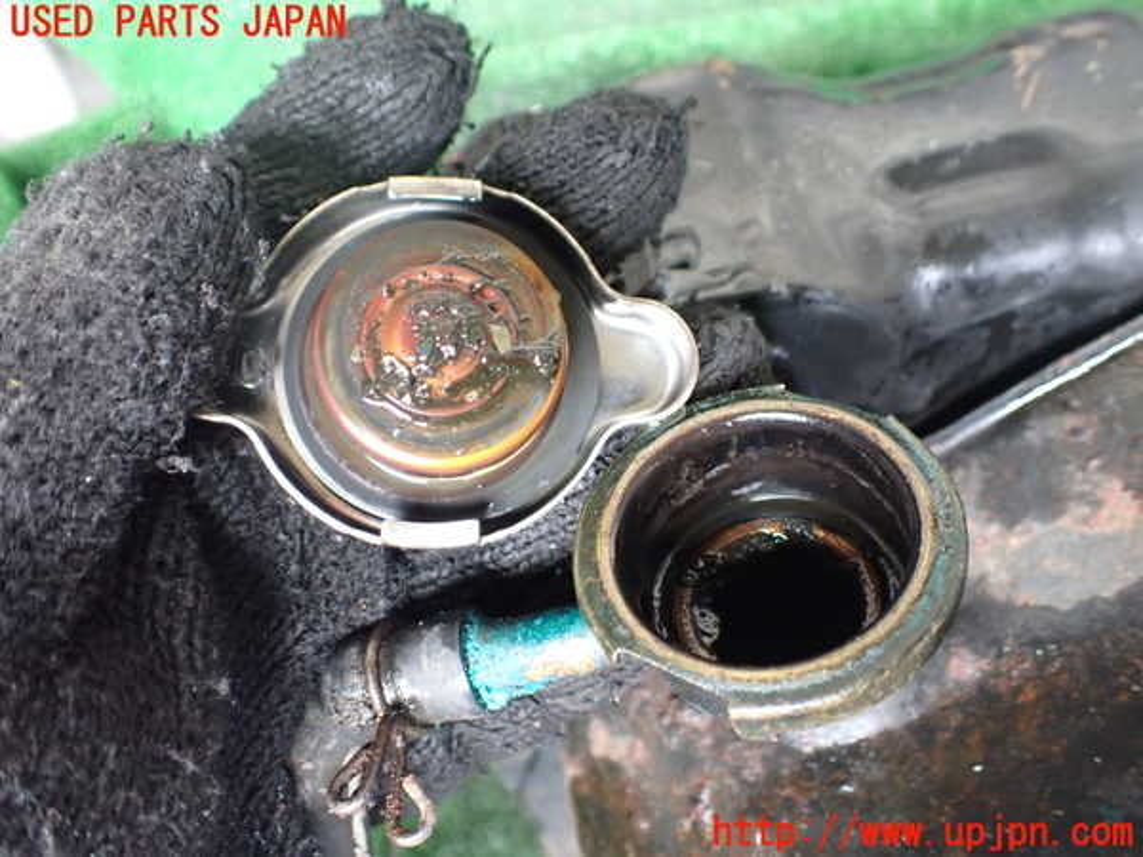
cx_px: 572
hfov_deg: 60.0
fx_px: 991
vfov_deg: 46.8
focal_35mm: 30
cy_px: 428
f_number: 2.3
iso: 800
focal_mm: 5.4
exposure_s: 1/125
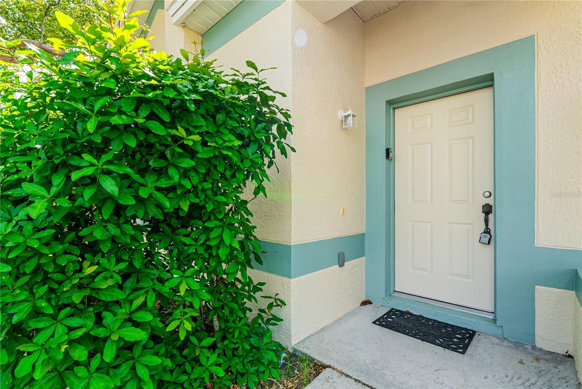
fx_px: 259
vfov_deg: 73.8
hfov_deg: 96.7
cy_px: 194
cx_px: 291
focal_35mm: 16
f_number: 8
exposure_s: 1/2000
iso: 400
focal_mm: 16
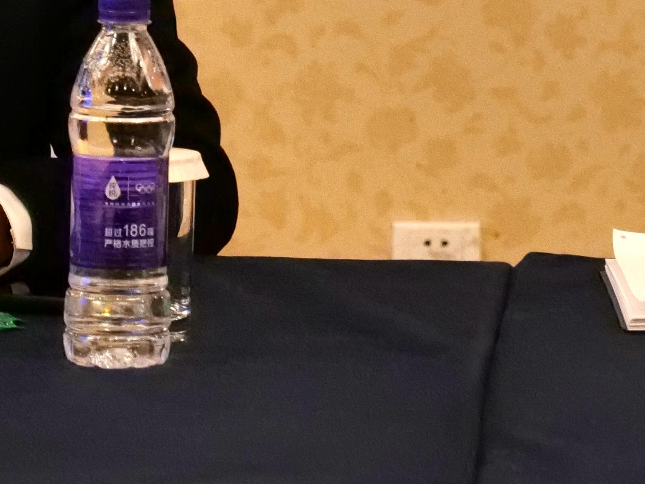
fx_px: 5404
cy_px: -70
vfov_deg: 5.1
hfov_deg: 6.8
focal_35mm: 290
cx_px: -156
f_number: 8
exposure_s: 1/125
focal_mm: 105
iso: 12800
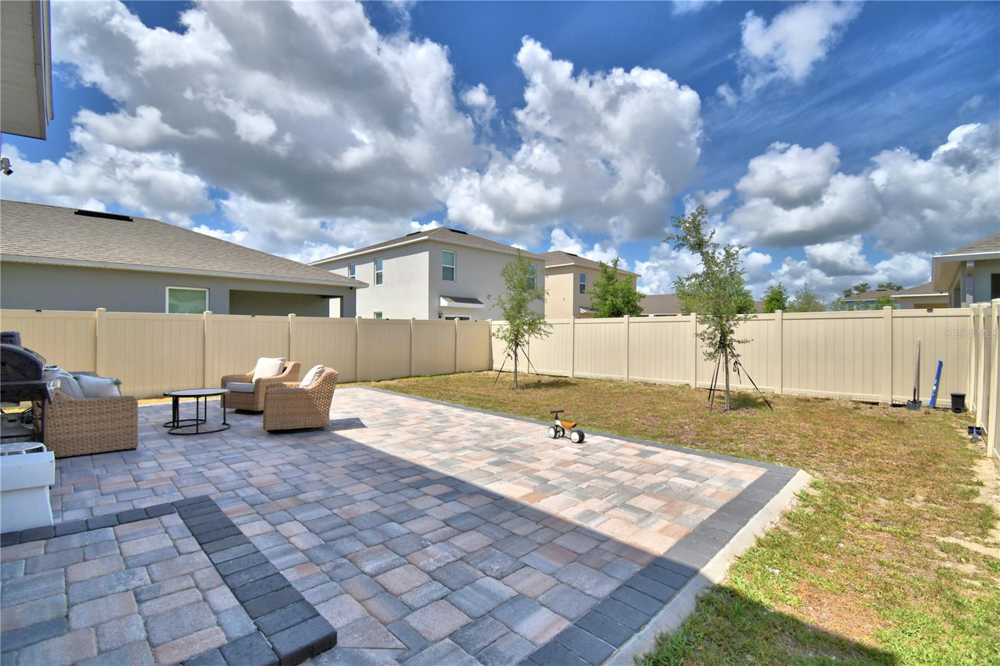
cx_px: 500
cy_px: 333
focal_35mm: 15
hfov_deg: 100.4
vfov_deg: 77.3
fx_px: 417
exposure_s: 1/1600
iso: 100
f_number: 4.5
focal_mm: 10
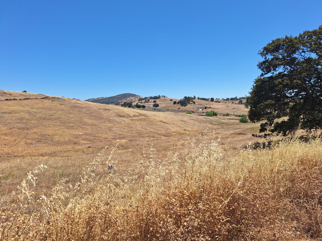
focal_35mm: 23
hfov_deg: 73.9
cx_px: 161
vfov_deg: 58.9
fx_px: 214
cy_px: 120
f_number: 1.8
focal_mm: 5.54
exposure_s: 1/2545
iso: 40
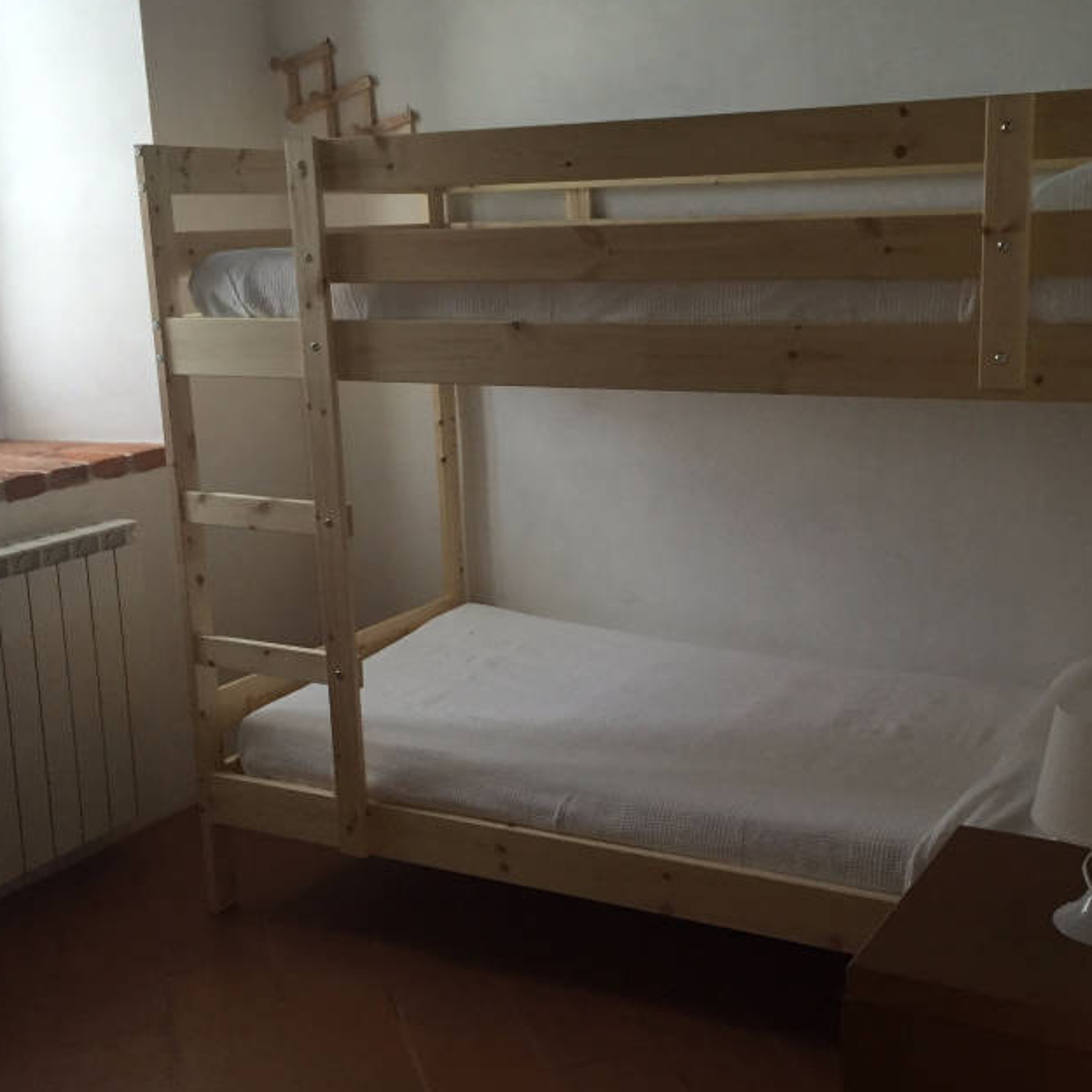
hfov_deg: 39.9
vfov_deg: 40.0
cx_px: 634
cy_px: 564
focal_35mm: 42
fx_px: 1499
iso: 160
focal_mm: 4.15
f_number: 2.2
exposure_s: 1/33
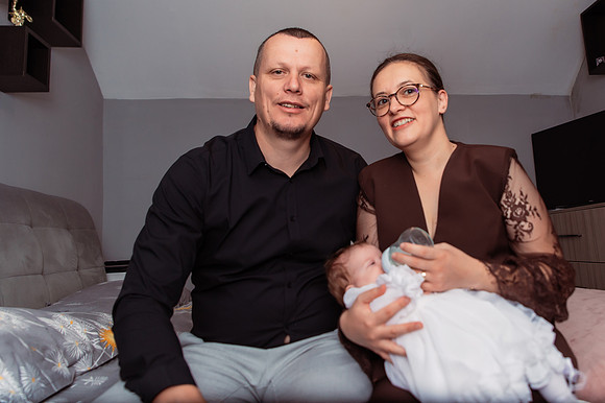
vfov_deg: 42.7
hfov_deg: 60.5
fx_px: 510
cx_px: 382
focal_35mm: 30
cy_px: 148
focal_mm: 24
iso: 500
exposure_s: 1/250
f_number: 3.5
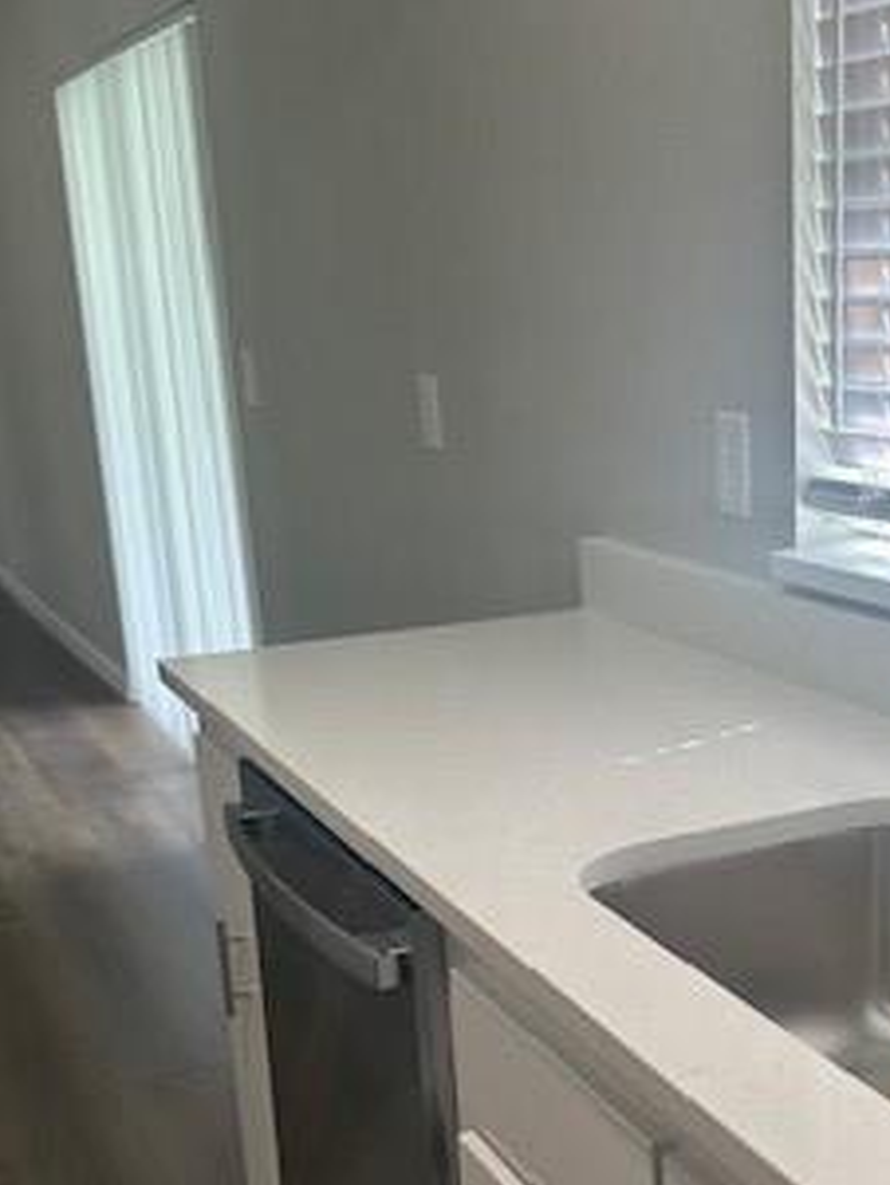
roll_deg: +1.3
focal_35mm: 51
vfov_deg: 36.7
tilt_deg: -17.8
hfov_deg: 28.1
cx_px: 689
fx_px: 1747
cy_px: 874
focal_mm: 6.86
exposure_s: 1/120
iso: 64
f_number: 1.78
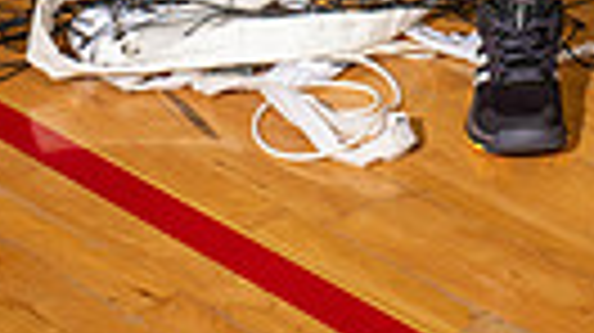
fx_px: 2361
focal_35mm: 150
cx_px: 603
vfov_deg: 7.2
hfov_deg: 14.1
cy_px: -657
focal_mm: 42
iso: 320
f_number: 7.1
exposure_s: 1/250
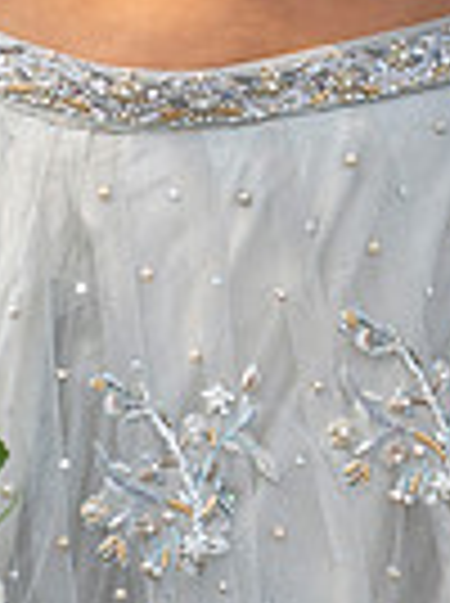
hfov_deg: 2.6
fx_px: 10016
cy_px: 391
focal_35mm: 576
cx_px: 572
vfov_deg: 3.4
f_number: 4.5
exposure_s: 1/125
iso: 50
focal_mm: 130
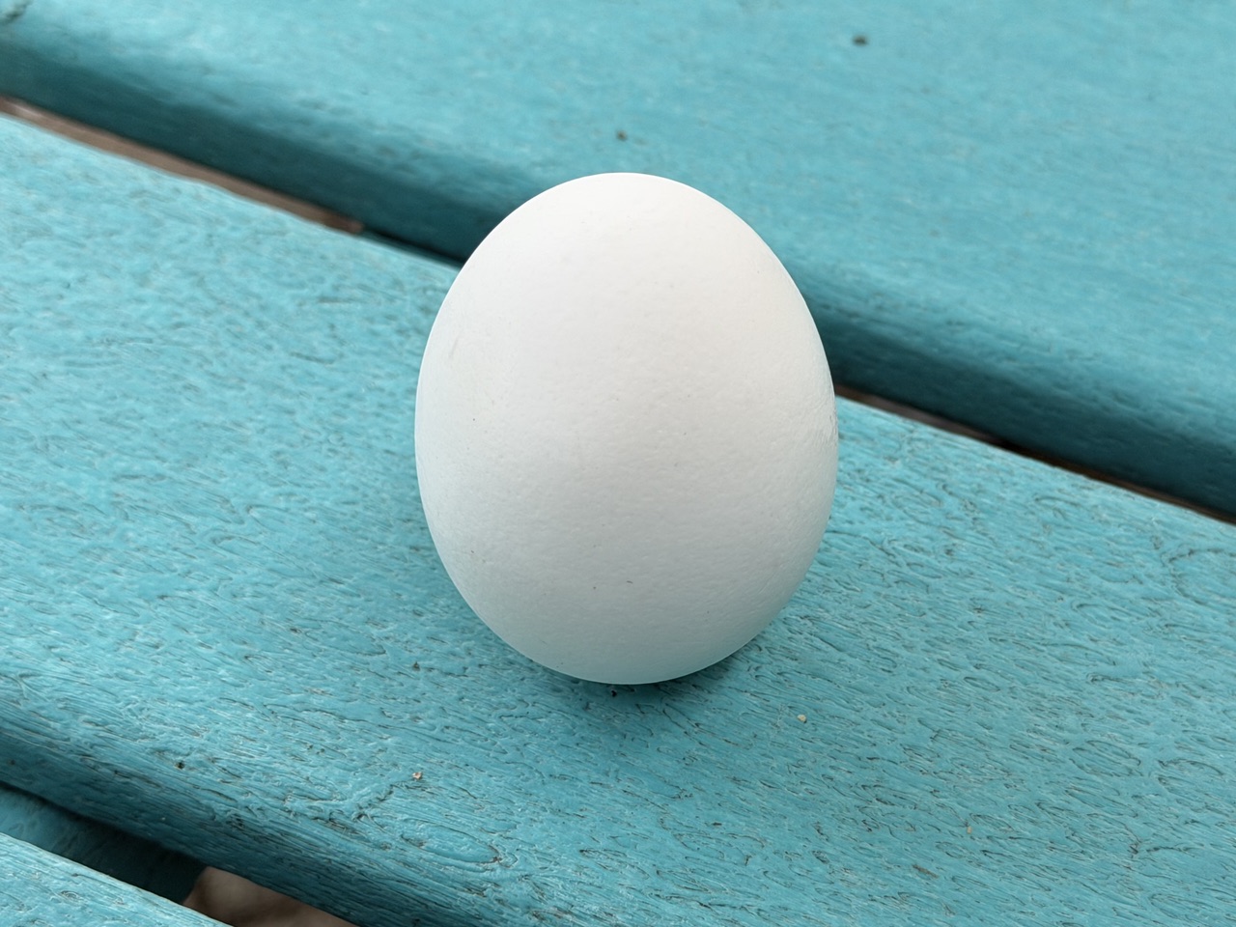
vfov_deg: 30.3
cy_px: 464
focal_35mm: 48
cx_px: 618
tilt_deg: -45.4
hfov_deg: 39.7
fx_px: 1714
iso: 50
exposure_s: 1/121
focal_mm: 6.76
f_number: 1.78
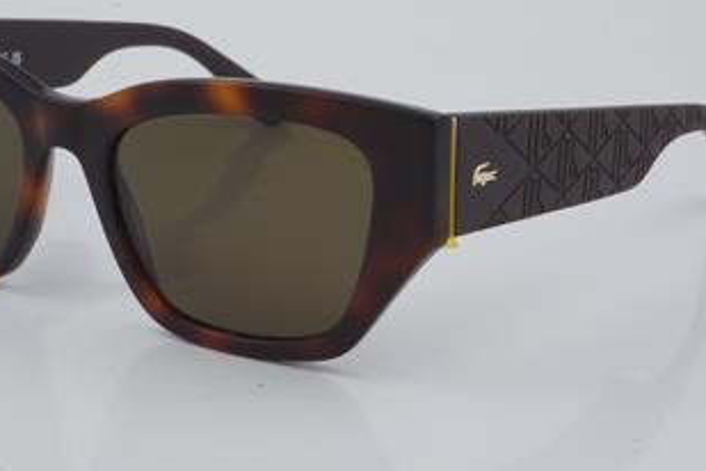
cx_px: 286
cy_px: 176
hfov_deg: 21.0
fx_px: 1902
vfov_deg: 14.1
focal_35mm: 97
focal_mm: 50
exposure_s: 1/4
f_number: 29
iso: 100
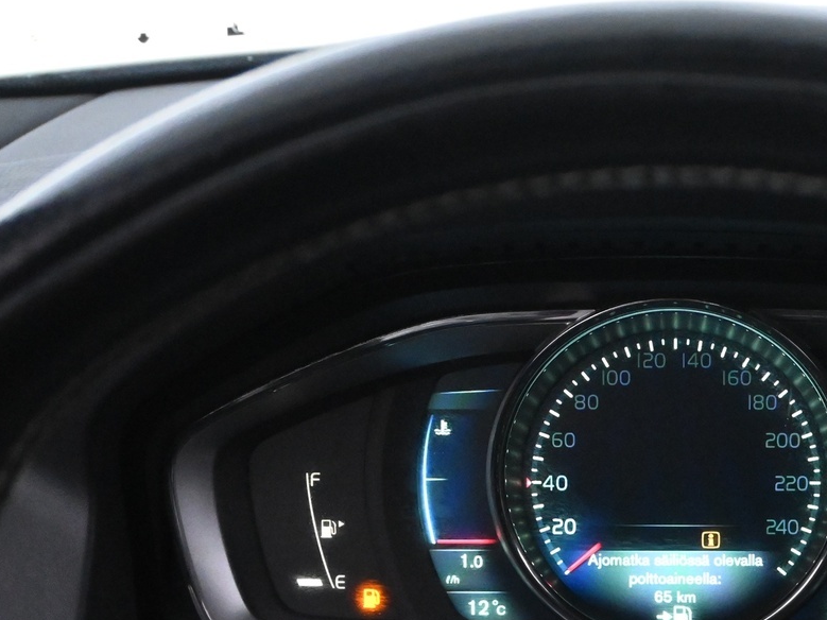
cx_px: 669
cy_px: 527
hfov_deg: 25.5
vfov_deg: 19.4
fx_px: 1792
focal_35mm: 75
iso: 6400
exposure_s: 1/60
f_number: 5
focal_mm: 25
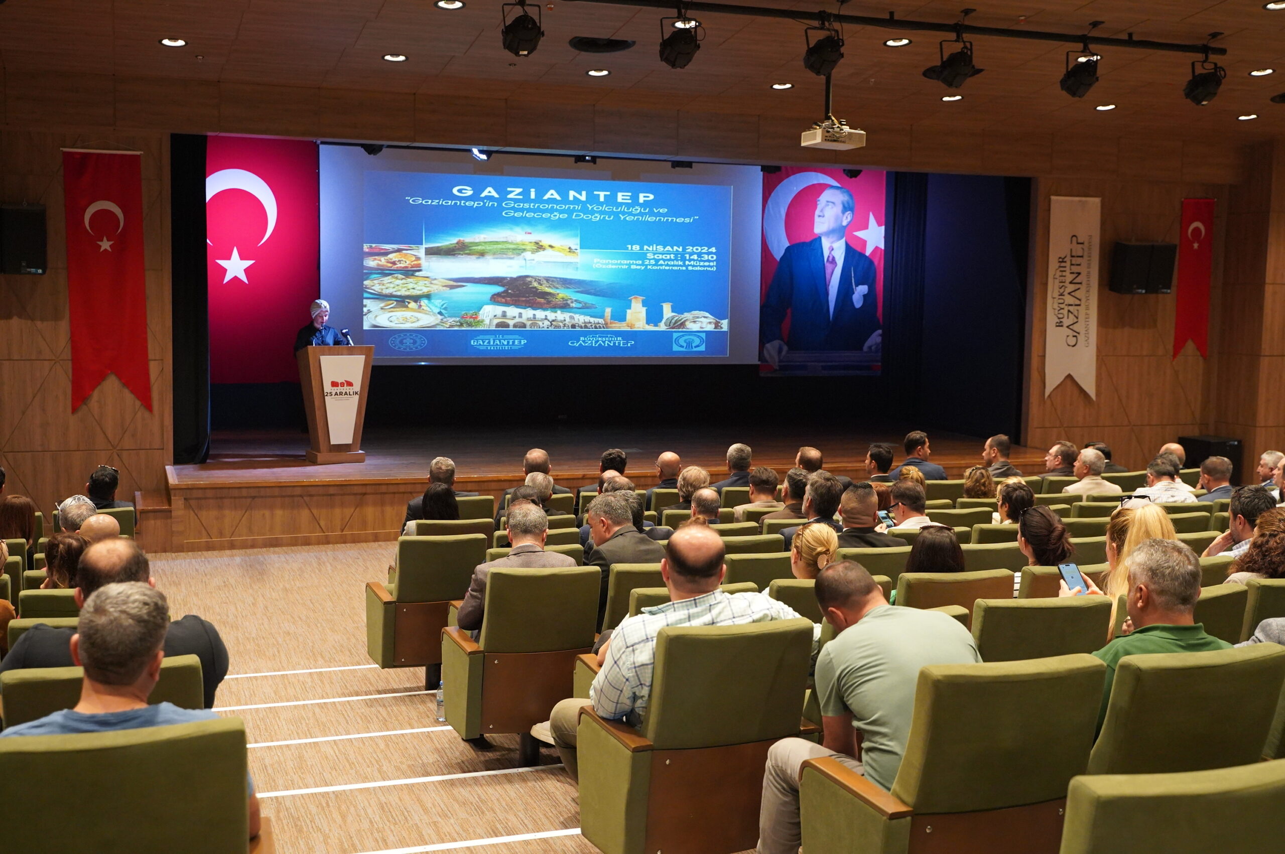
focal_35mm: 41
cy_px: 427
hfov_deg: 47.4
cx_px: 642
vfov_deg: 32.6
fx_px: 1462
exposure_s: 1/160
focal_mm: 41
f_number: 4
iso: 5000
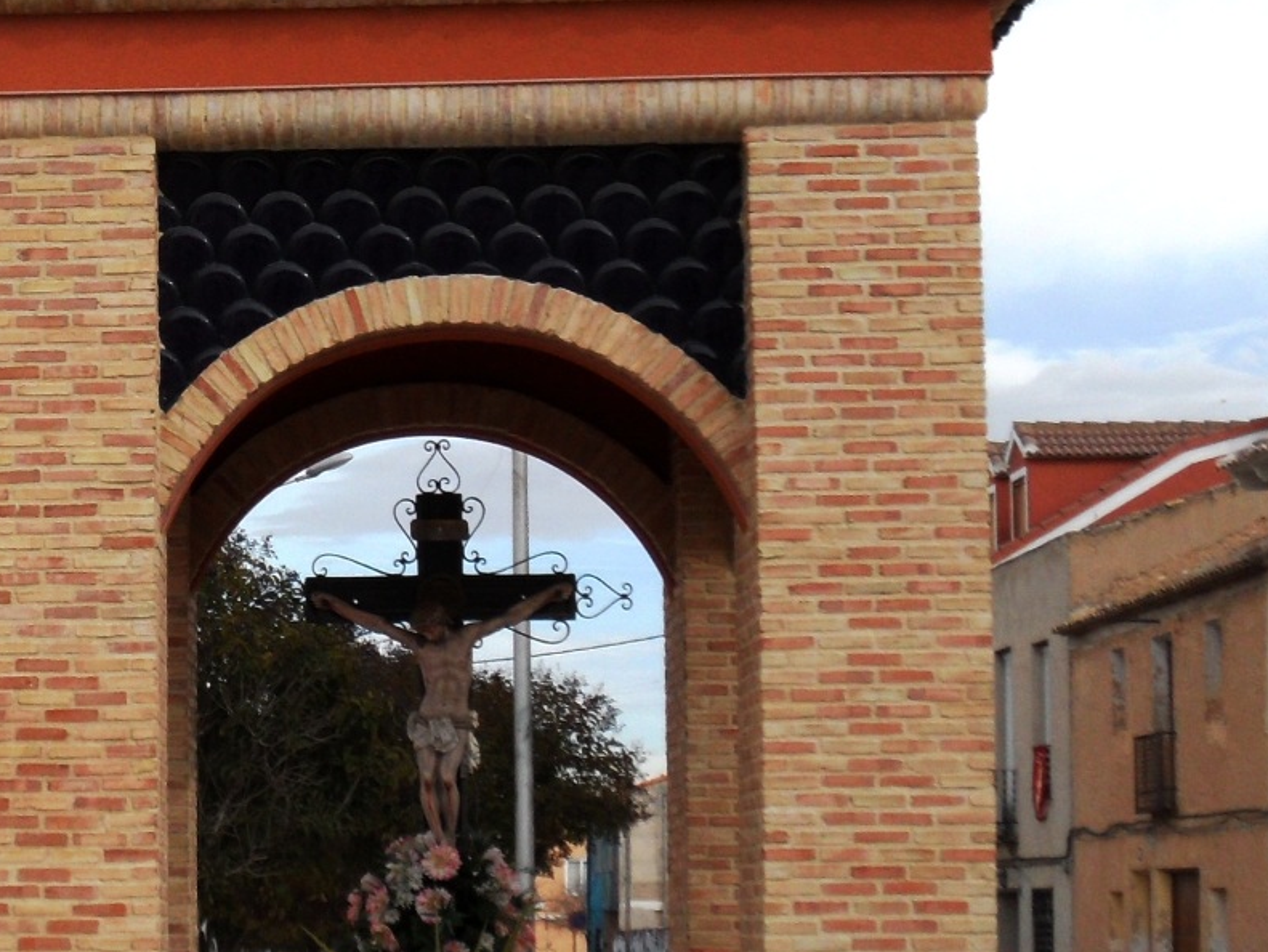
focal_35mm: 99
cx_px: -128
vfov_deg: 14.9
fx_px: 3628
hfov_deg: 19.0
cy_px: 655
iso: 80
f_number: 3.6
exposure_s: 1/750
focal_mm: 6.5
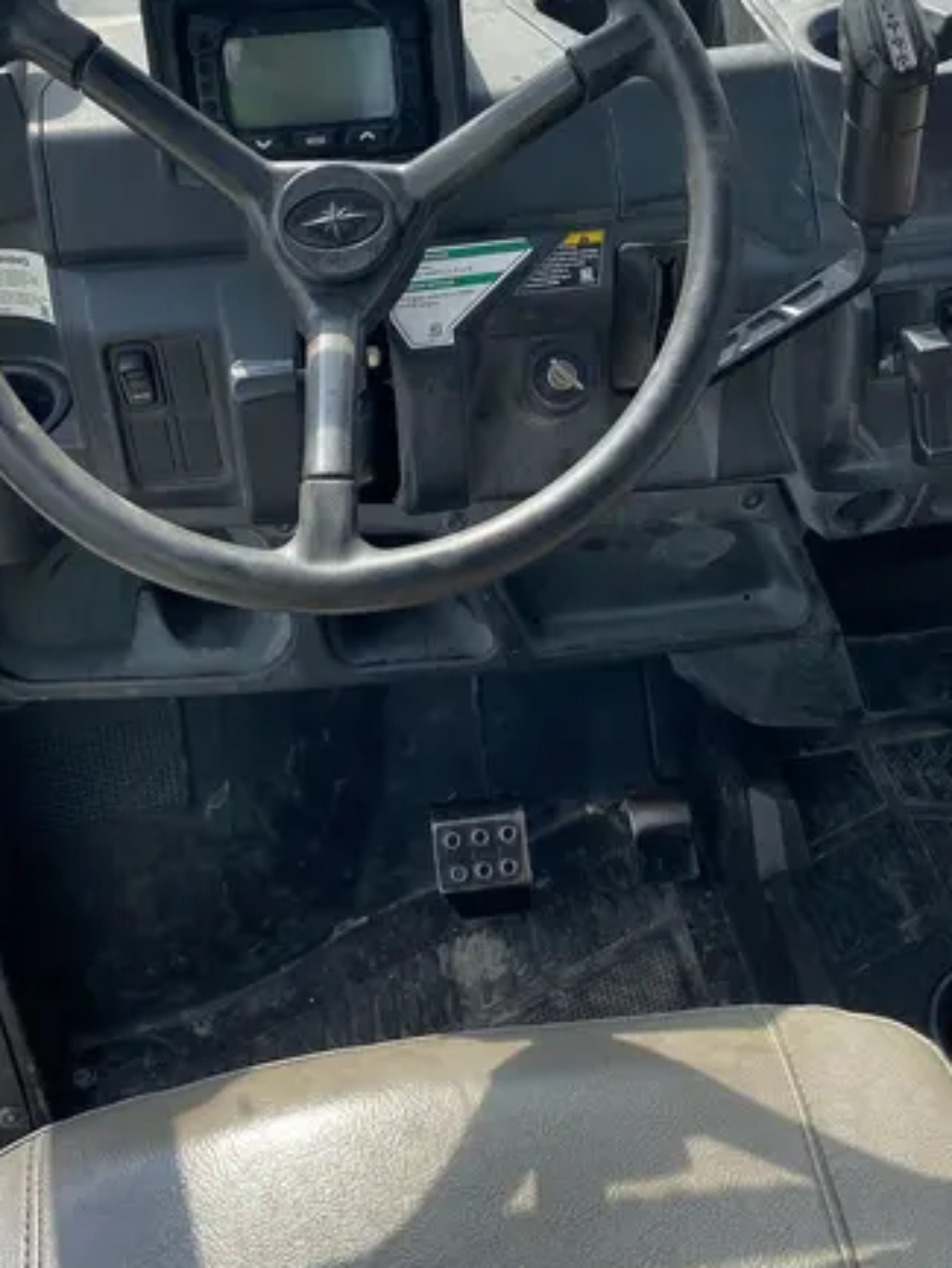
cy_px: 338
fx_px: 1613
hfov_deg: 32.9
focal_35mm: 44
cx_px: 480
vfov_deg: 41.8
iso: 32
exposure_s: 1/890
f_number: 1.8
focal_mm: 4.25
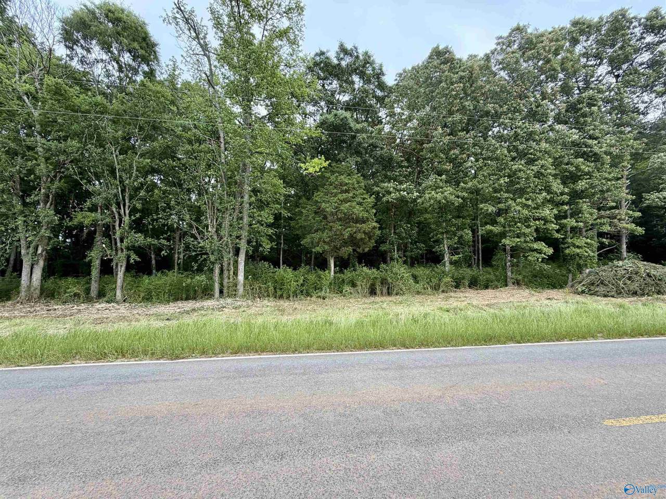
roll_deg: +1.0
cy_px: 250
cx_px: 333
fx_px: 269
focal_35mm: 14
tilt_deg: +5.3
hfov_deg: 102.1
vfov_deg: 85.7
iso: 50
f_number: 2.2
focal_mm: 2.22
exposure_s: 1/209
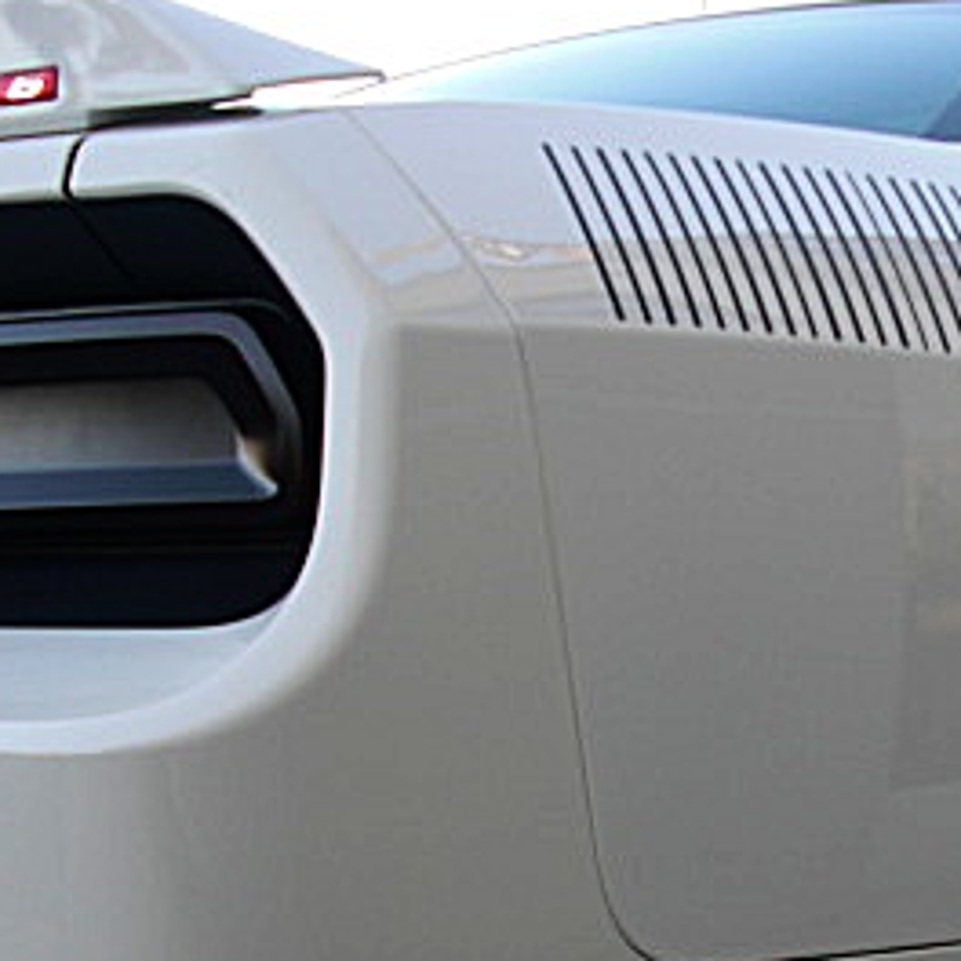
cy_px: 768
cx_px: 946
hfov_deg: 21.7
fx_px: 2418
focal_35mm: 77
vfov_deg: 22.2
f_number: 2.8
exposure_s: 1/125
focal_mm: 6.3
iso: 50
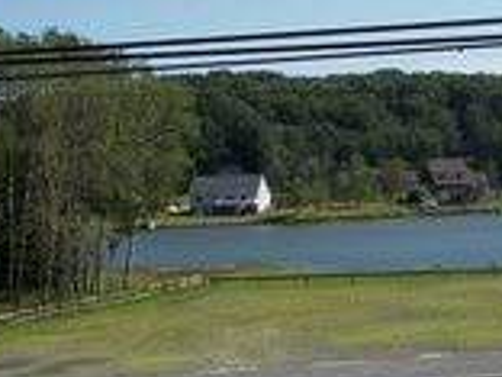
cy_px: 129
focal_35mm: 92
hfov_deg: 21.2
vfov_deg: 16.0
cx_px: 338
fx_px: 1334
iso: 100
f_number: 4
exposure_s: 1/1000
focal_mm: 8
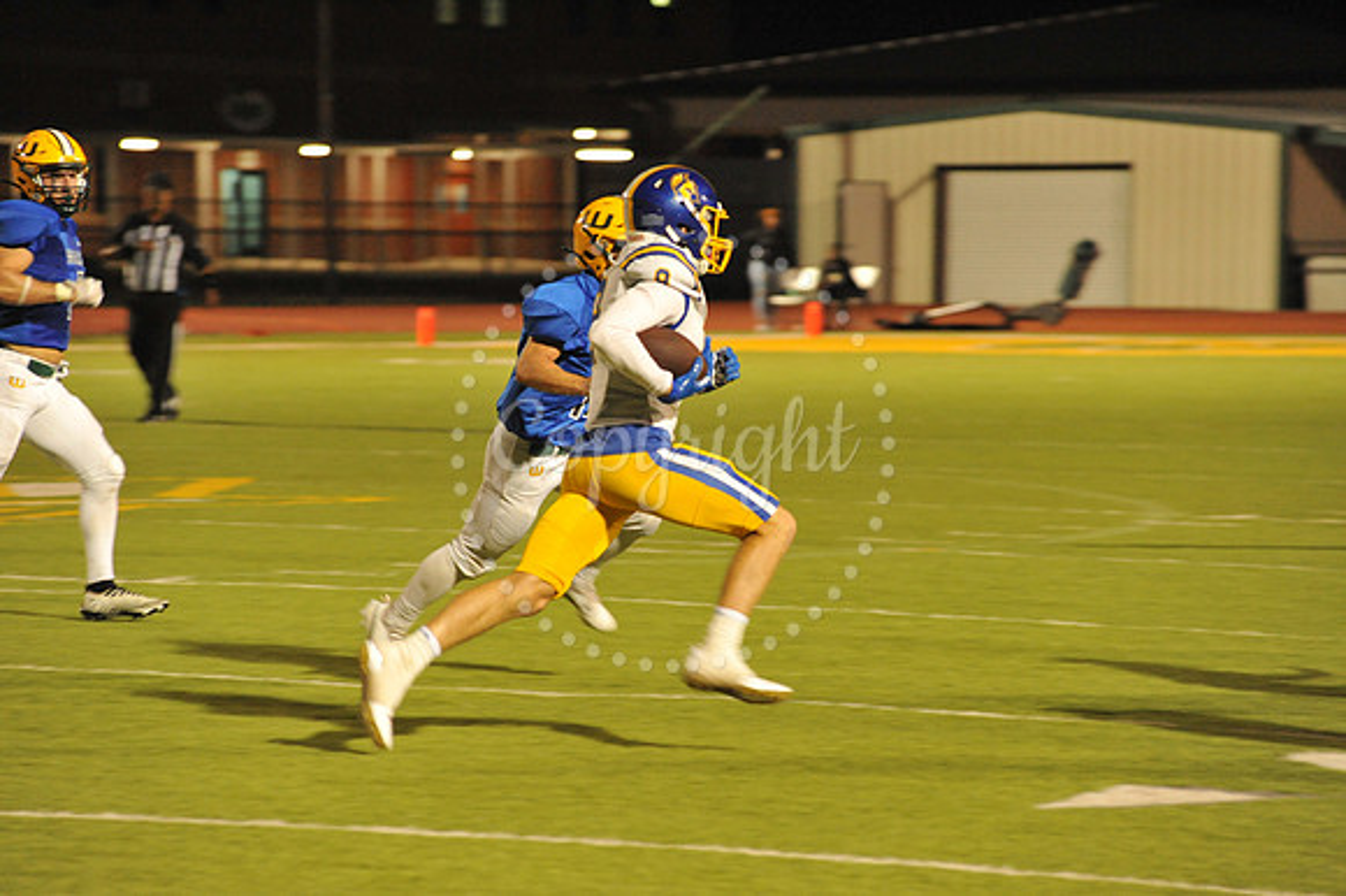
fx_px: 7473
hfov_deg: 10.3
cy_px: 448
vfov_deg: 6.9
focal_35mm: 200
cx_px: 673
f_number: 5.6
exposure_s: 1/200
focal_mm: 200
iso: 5000
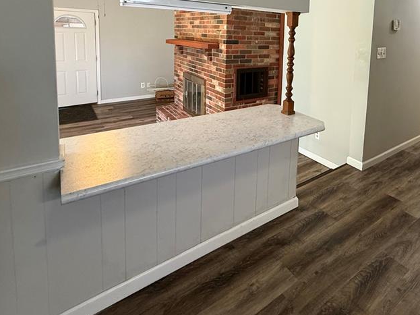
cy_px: 60
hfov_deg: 71.5
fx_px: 279
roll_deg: -1.4
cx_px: 284
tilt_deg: -2.9
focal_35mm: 23
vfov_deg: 54.5
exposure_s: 1/60
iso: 250
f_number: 2.2
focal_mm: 2.22
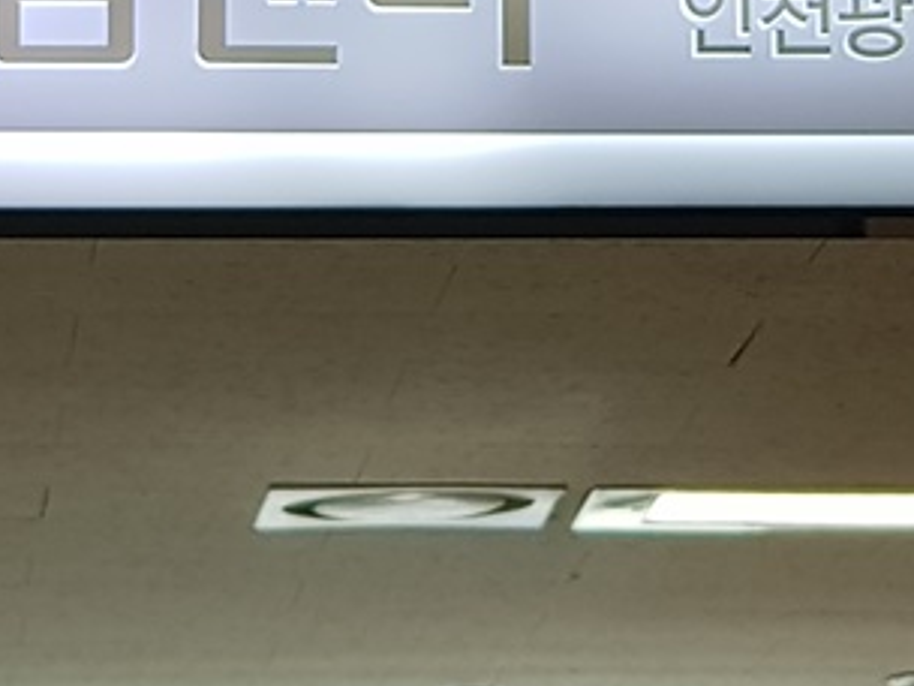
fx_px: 4515
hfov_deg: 11.5
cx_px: 619
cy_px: -277
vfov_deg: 8.5
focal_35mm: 171
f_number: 2.4
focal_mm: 6
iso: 25
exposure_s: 1/30
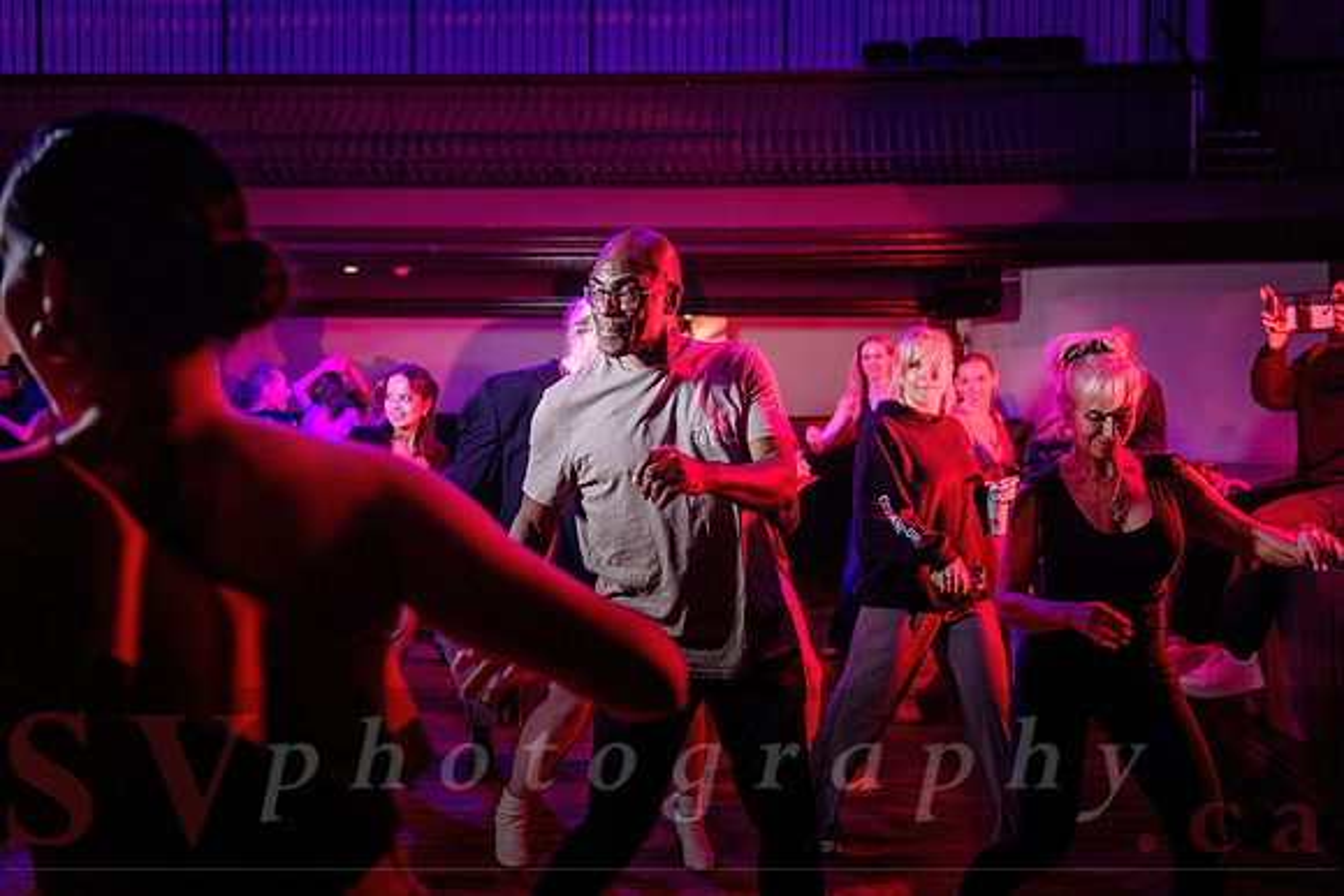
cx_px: 672
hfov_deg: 52.5
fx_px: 1363
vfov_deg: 36.4
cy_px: 448
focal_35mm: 36
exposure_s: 1/60
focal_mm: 35
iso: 1000
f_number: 3.2
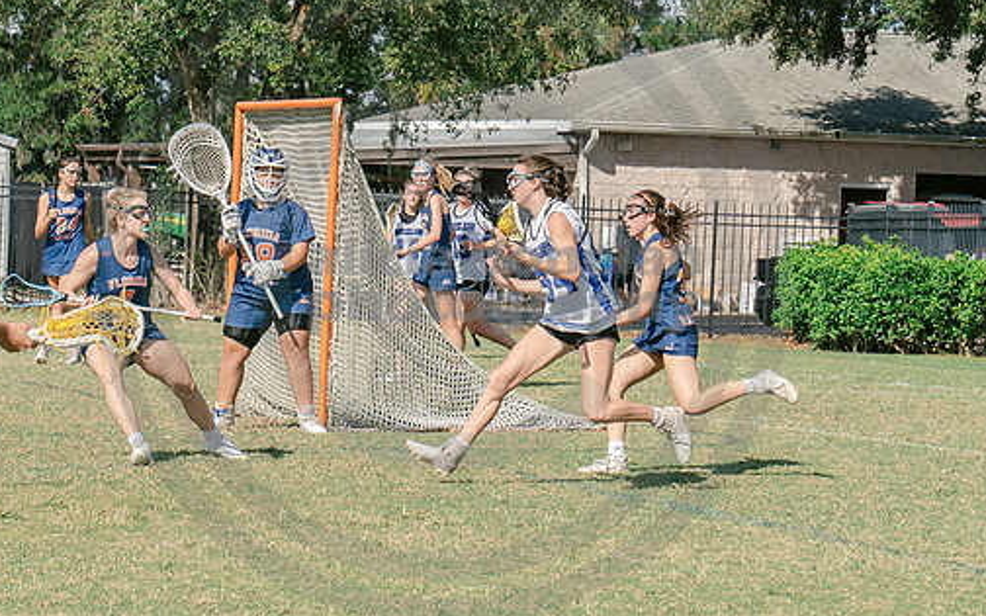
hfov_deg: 10.8
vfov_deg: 6.8
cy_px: 245
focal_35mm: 193
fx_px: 5186
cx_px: 285
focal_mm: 70
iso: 250
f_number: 5.6
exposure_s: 1/1250
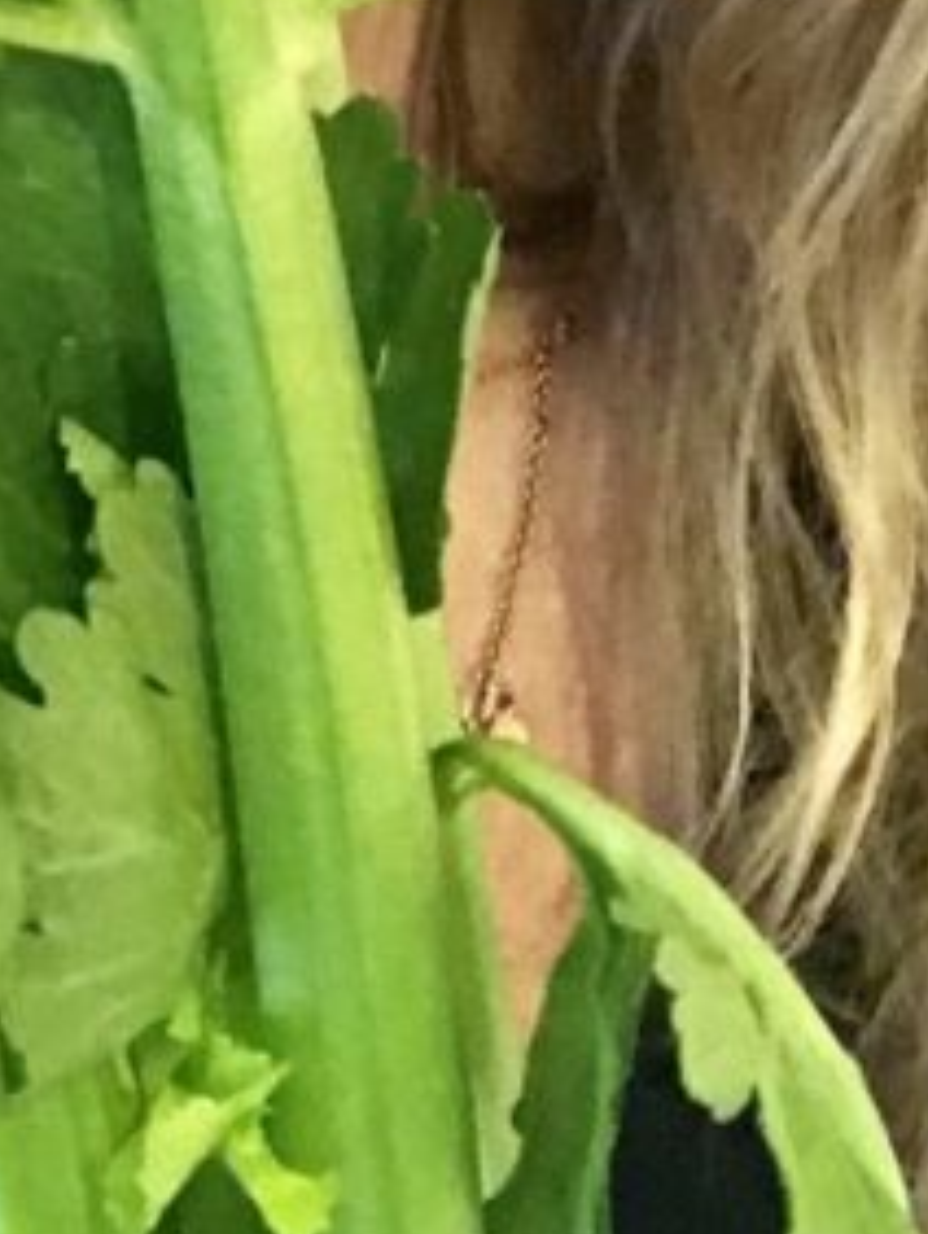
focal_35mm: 116
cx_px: -109
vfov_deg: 15.6
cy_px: -621
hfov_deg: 12.6
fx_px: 4140
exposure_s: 1/17
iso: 250
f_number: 2.2
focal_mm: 2.87
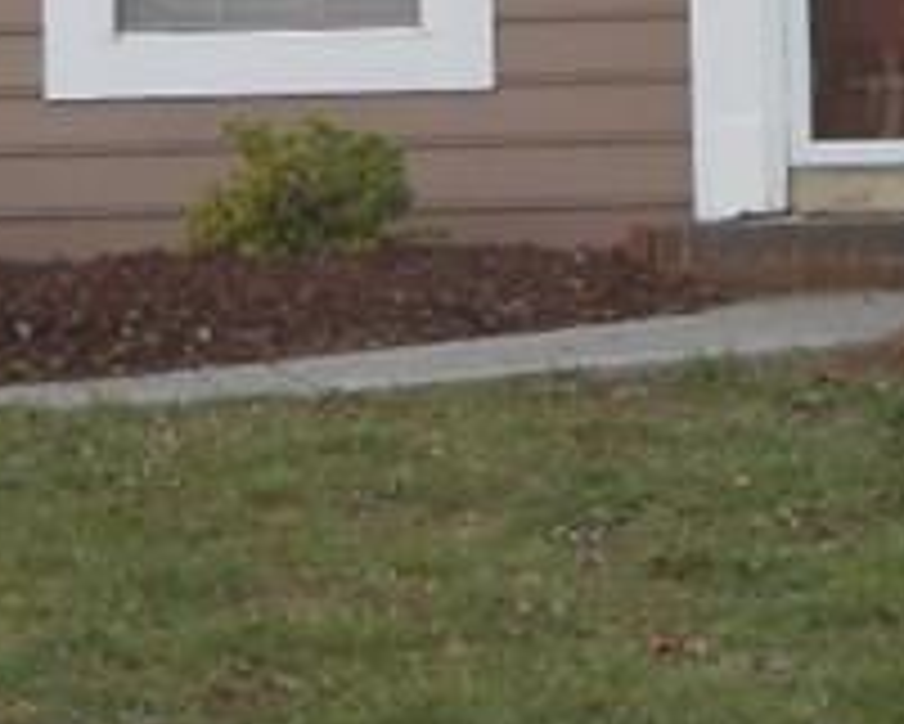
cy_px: -517
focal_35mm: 219
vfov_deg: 6.9
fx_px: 5862
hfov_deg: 8.8
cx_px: 648
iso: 80
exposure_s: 1/50
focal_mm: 7.8
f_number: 4.5
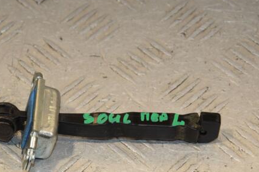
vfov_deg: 7.3
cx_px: 105
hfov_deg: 10.9
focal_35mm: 188
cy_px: 111
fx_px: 1352
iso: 800
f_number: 9
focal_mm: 90
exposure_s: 1/200
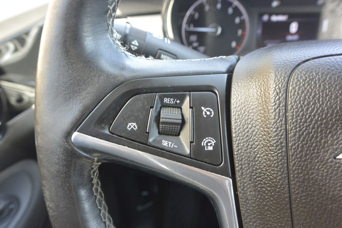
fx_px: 276
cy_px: 114
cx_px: 171
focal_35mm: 29
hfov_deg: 63.7
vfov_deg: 45.0
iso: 400
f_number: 3.5
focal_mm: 11
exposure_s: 1/100
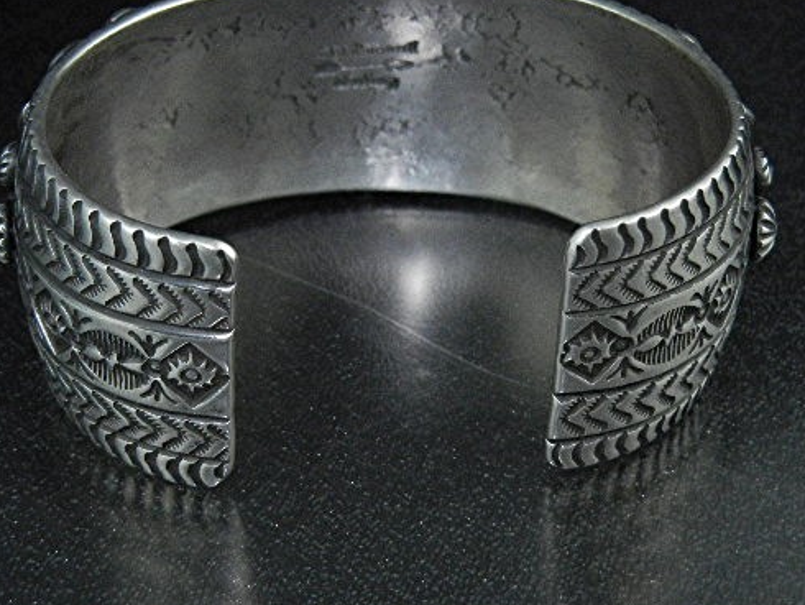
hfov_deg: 25.3
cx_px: 388
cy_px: 255
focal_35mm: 77
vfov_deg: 19.1
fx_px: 1792
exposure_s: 1/30
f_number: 8
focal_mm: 10.6
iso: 800
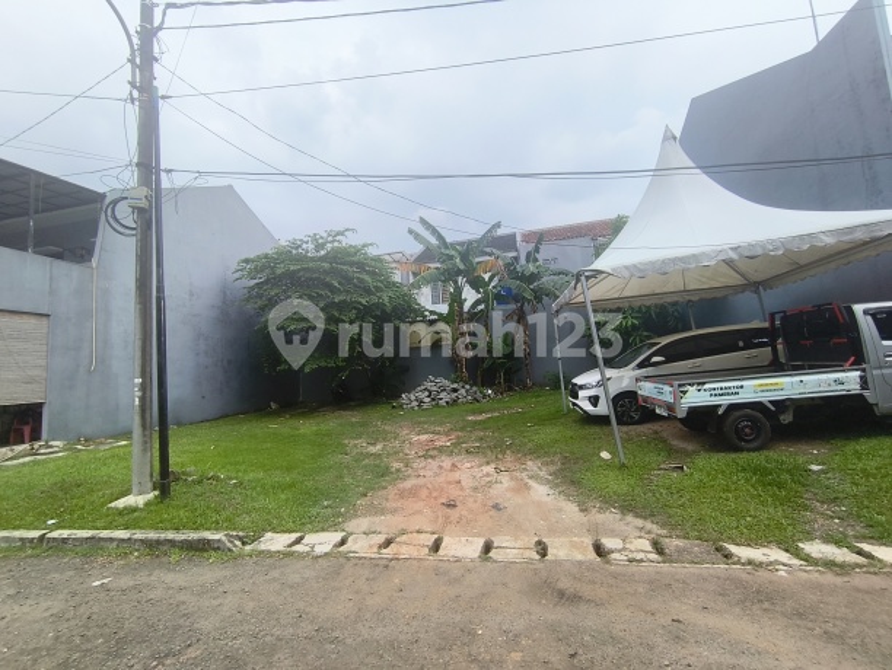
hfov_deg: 98.1
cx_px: 446
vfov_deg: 81.8
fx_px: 387
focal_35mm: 15
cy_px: 335
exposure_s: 1/272
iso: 50
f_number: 2.2
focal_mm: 1.65
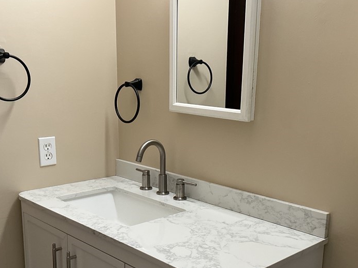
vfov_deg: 33.3
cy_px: 176
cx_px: 197
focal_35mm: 43
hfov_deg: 43.8
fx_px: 445
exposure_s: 1/60
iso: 80
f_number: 1.8
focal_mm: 3
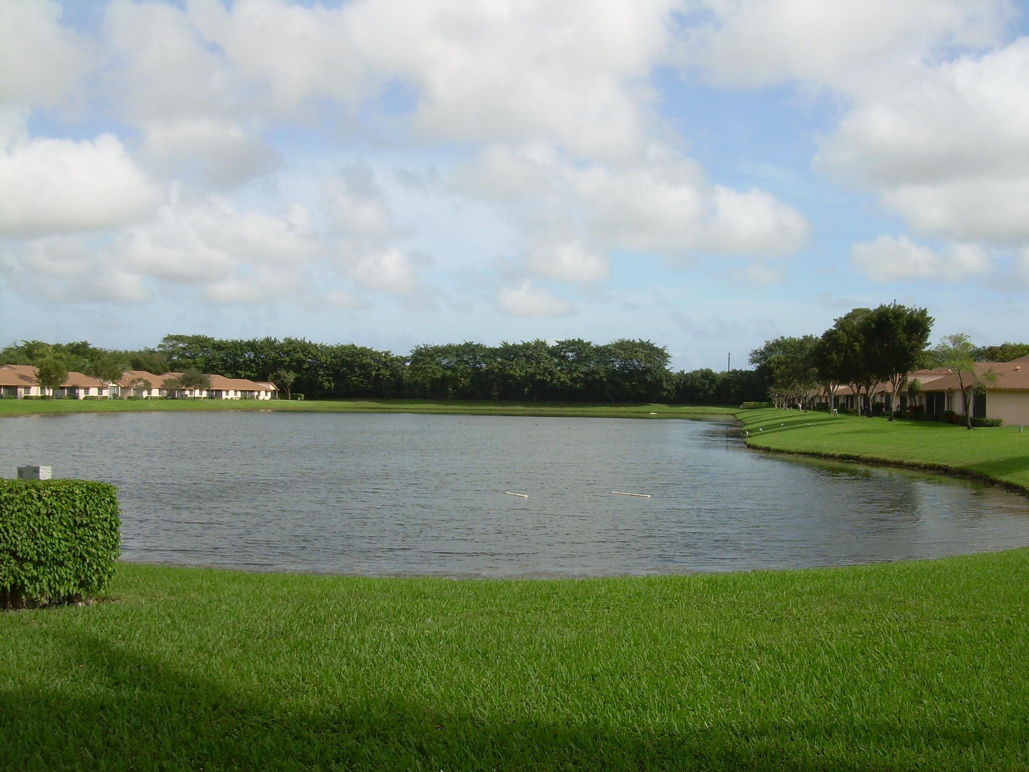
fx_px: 1130
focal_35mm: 38
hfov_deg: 49.0
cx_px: 514
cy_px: 386
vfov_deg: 37.7
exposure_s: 1/458
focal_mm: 6.3
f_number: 4.6
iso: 50
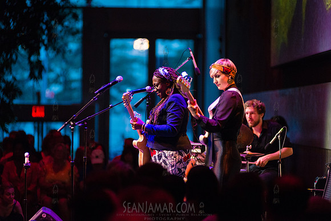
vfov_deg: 6.9
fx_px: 1839
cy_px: 110
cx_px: 166
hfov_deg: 10.3
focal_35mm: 200
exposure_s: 1/400
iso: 3200
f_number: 2.8
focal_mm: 200
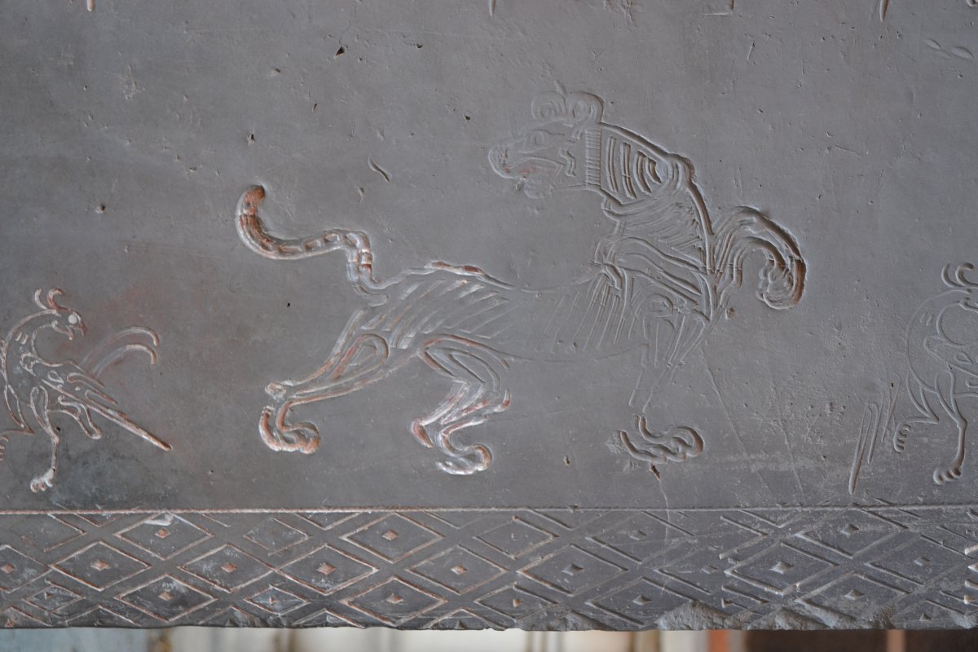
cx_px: 489
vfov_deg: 26.5
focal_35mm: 51
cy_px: 326
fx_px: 1385
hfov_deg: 38.9
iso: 400
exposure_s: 1/50
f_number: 5
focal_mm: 34
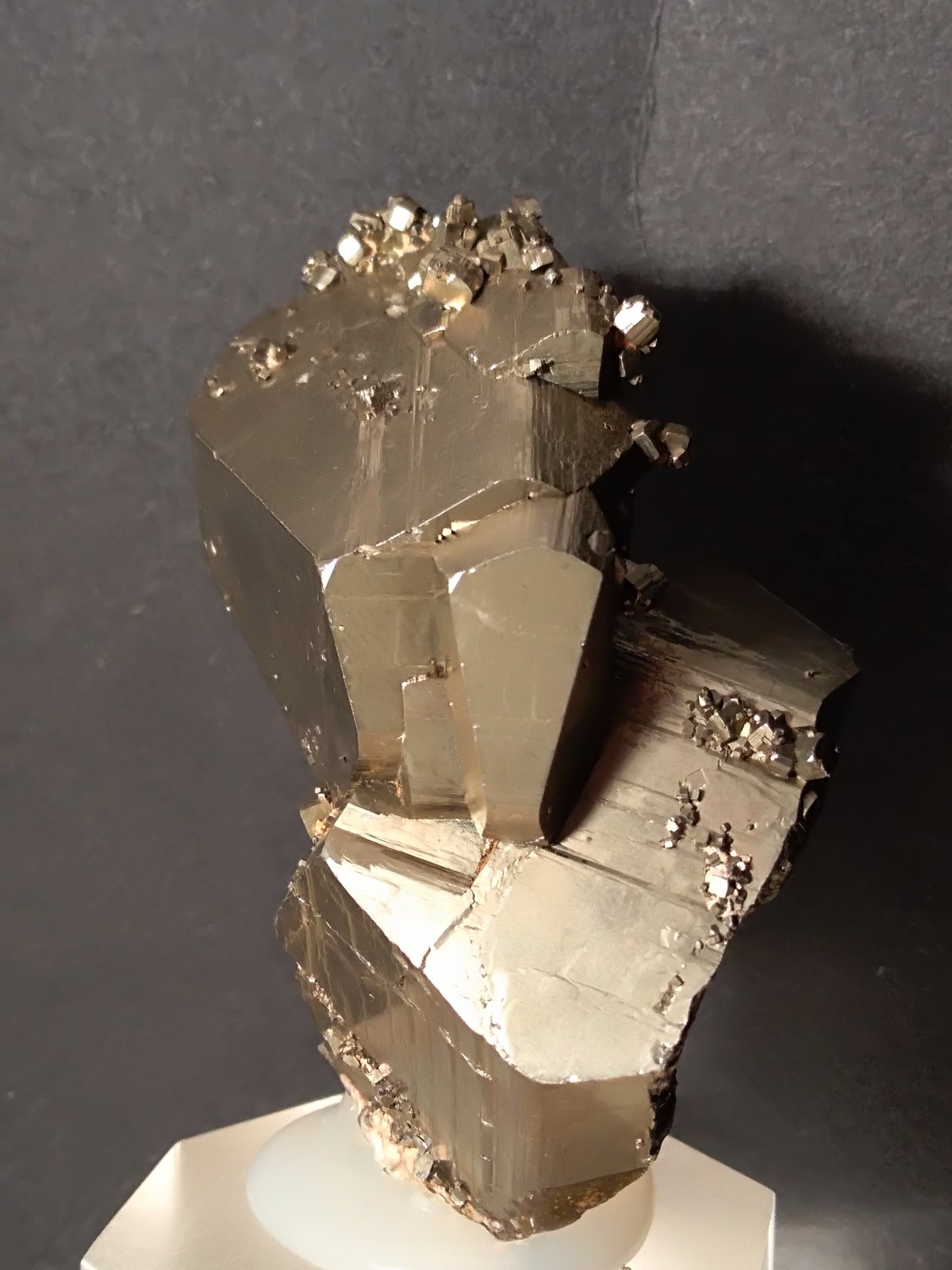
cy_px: 635
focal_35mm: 26
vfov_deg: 67.3
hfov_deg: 53.1
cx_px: 476
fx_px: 953
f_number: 2
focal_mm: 3.54
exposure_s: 1/100
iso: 127
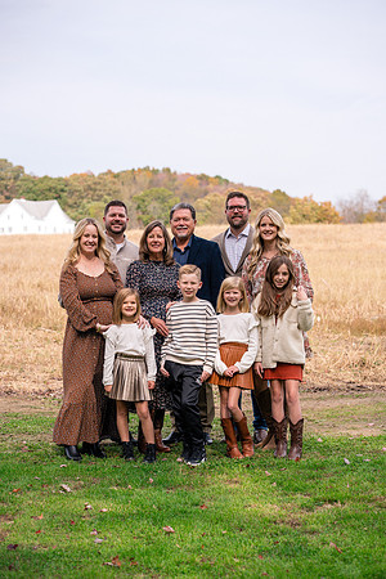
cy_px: 290
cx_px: 193
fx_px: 1367
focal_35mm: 85
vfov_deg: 23.9
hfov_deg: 16.1
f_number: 4.5
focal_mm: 85
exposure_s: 1/2000
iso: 400
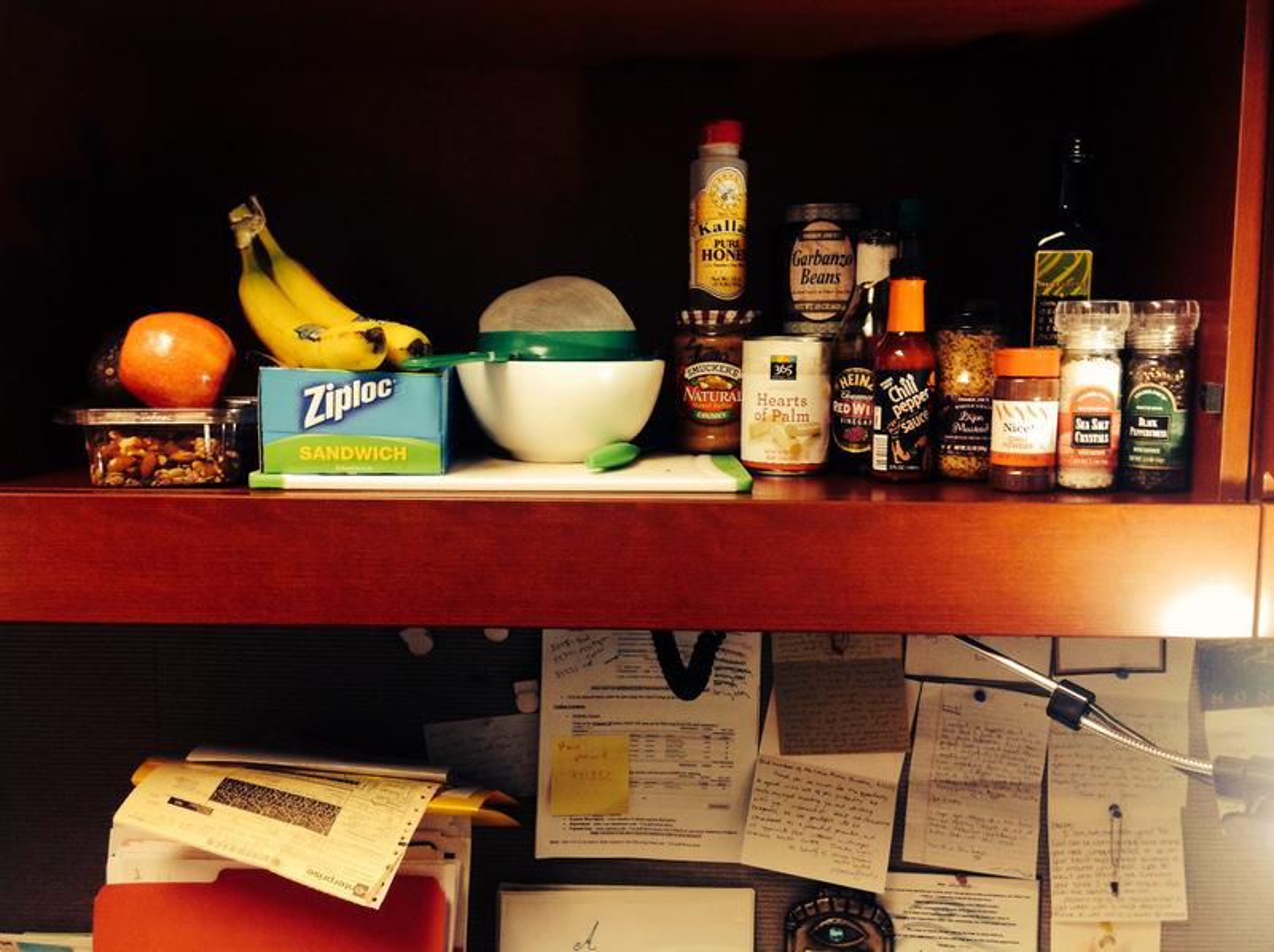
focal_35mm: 35
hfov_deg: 52.7
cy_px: 476
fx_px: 1287
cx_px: 637
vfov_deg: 40.6
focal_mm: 4.28
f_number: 2.4
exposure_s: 1/17
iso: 50
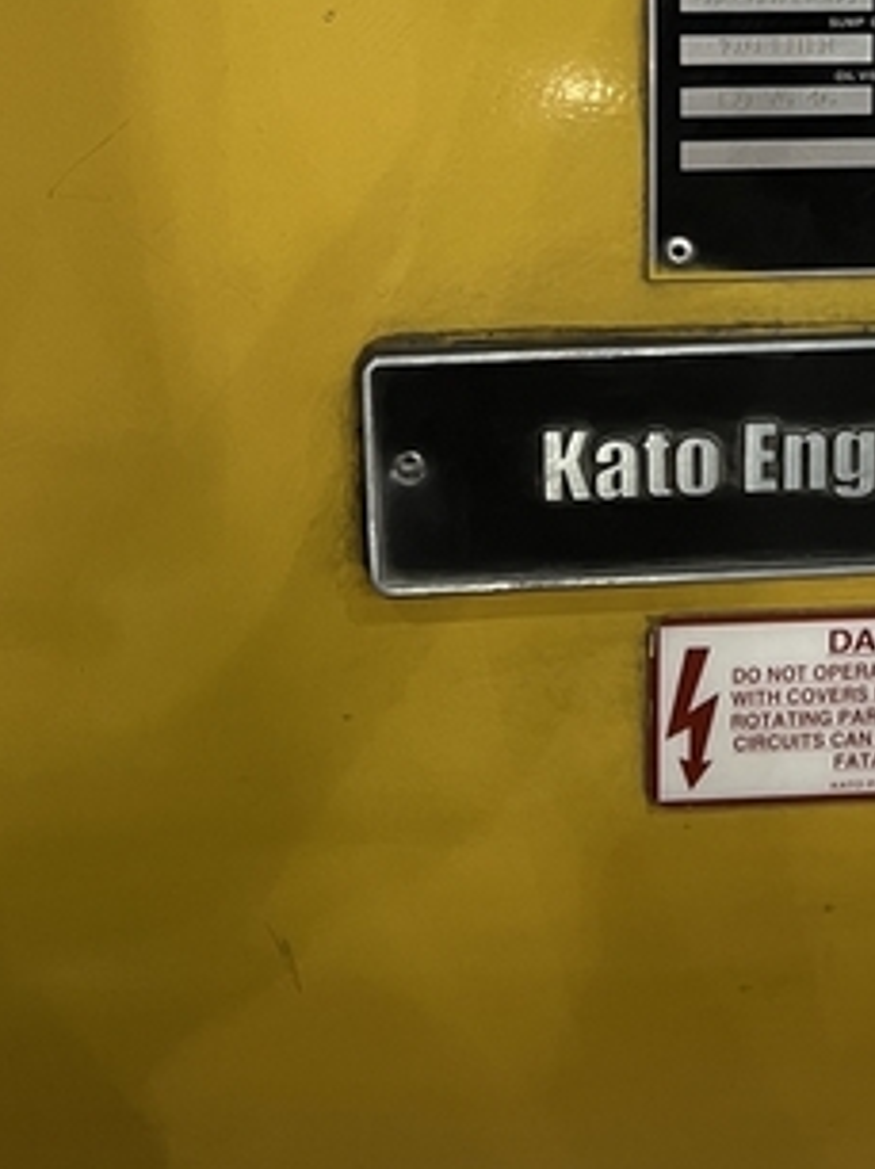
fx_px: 2295
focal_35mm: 68
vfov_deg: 26.9
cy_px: -27
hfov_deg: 20.5
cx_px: 990
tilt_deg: -45.0
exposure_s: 1/60
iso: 160
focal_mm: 5.7
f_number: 1.5
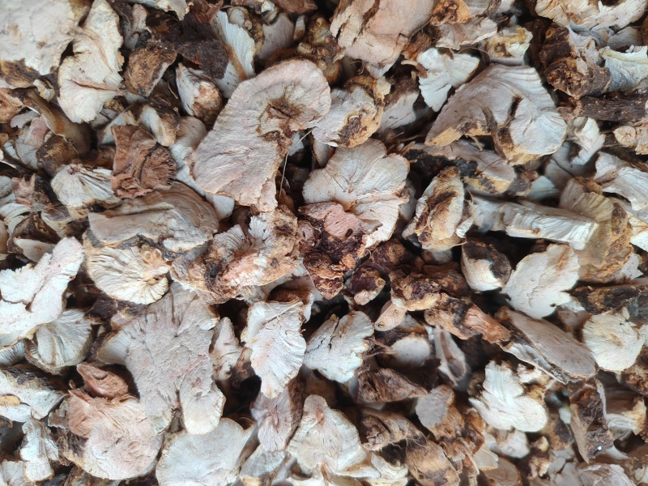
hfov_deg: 73.9
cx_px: 324
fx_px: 431
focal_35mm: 23
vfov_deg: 58.9
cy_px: 243
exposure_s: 1/100
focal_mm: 5.25
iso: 160
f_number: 1.8
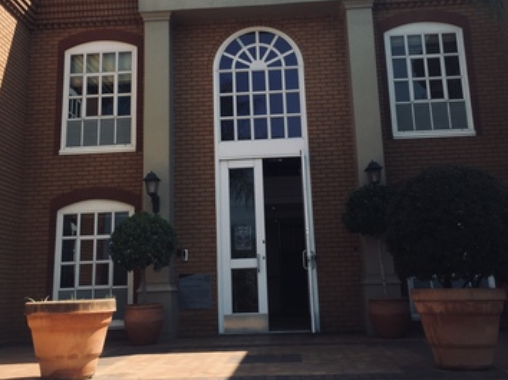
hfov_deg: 45.8
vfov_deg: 34.8
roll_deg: +1.1
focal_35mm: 41
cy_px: 130
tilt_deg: +15.1
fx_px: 601
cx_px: 241
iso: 32
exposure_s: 1/964
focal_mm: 4.15
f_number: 2.2
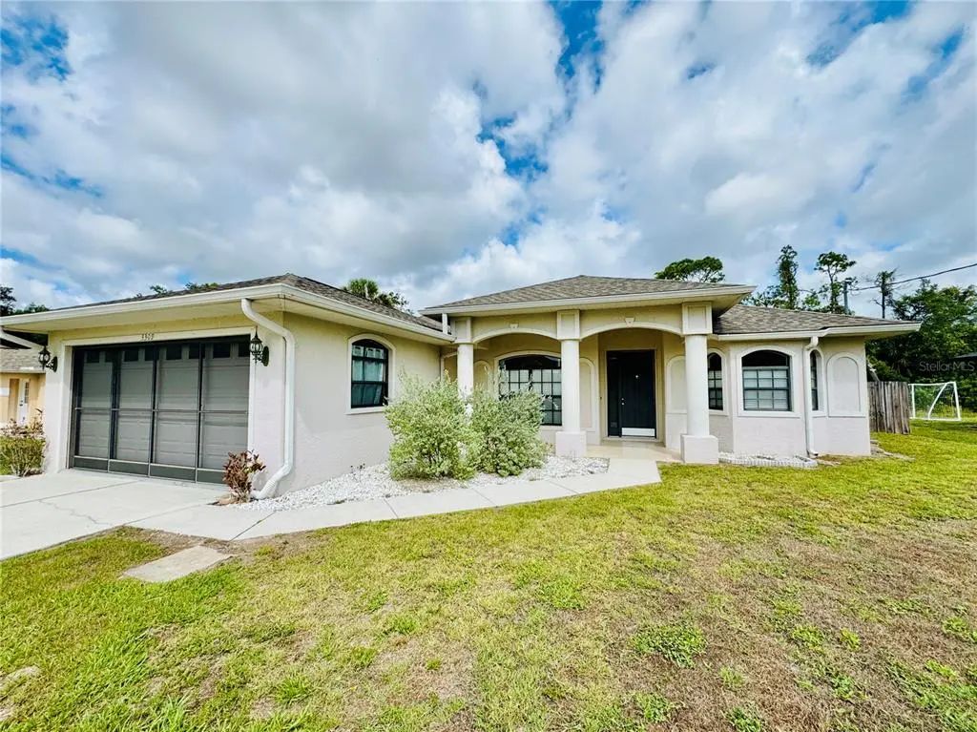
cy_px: 366
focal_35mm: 14
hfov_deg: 102.1
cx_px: 488
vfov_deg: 85.6
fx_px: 395
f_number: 2.2
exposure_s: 1/2415
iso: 40
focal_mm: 2.22
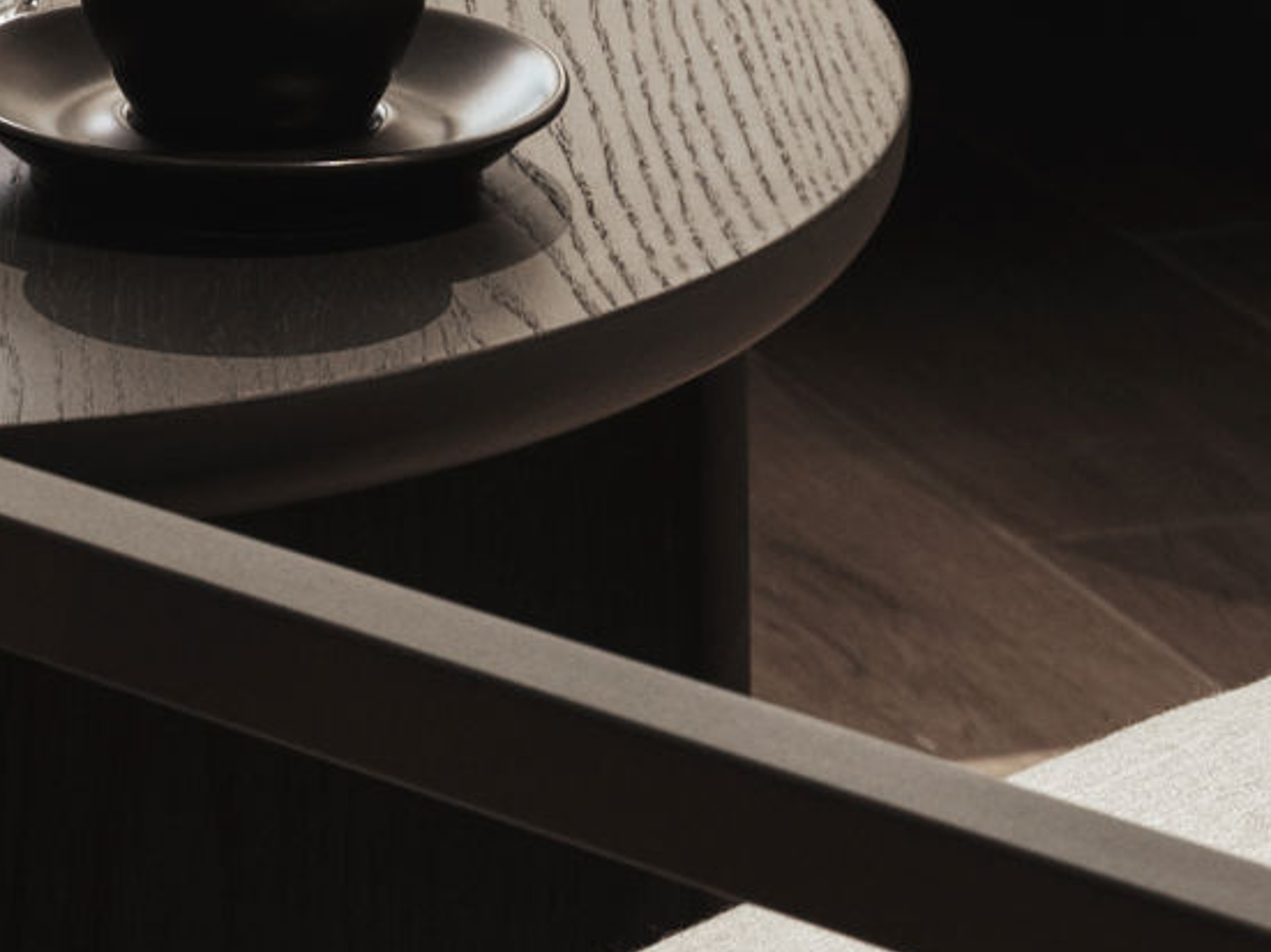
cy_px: -2347
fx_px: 10756
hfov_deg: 6.7
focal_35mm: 293
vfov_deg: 4.7
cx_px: -639
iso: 200
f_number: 11
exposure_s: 1
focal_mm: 50
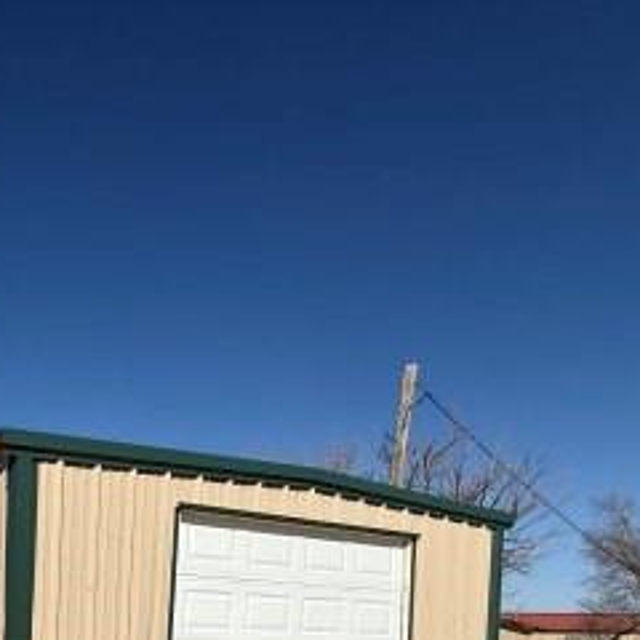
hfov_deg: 43.0
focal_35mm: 33
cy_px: 635
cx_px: 5
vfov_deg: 43.0
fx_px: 690
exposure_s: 1/6173
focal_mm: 2.22
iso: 50
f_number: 2.2
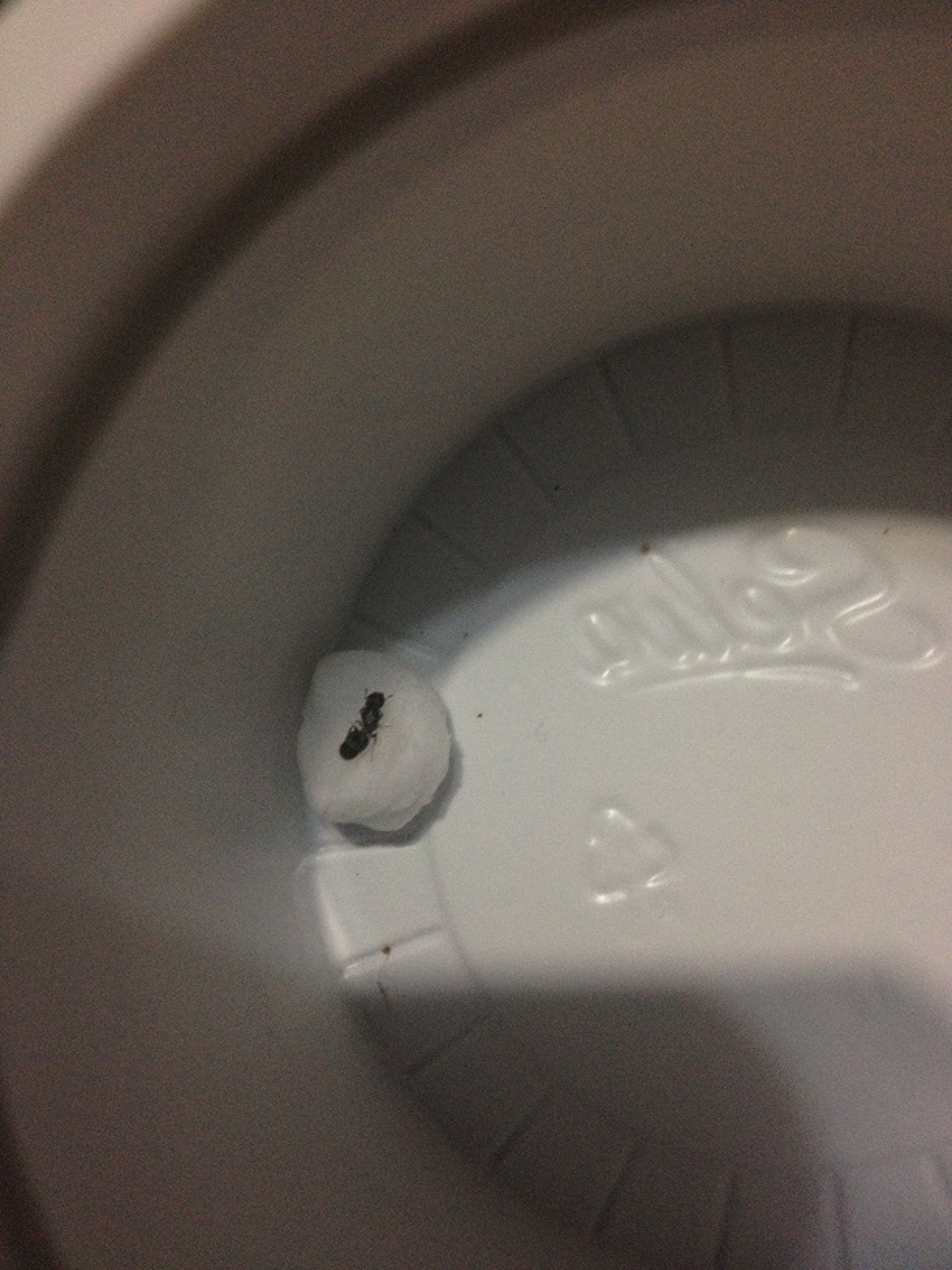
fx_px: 1283
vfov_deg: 52.6
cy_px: 635
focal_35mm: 35
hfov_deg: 40.7
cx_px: 476
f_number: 2.4
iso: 200
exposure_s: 1/20
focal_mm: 4.28
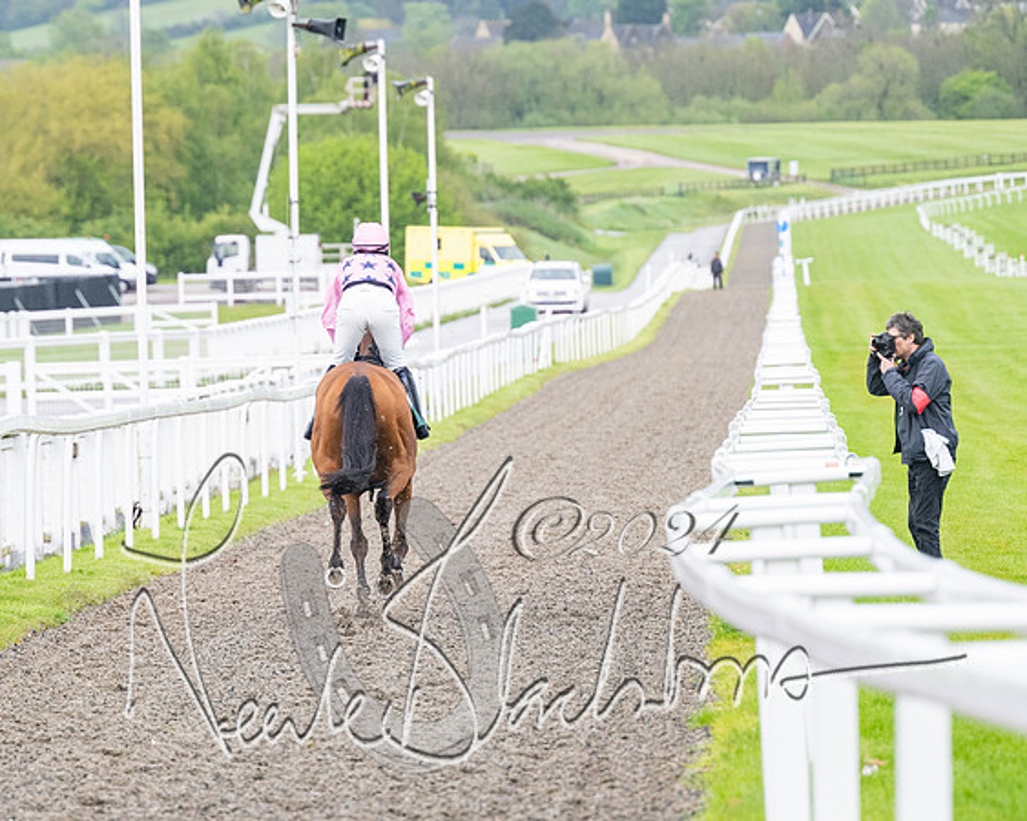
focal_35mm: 278
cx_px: 416
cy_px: 410
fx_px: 8456
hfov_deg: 6.9
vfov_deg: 5.6
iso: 800
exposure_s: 1/1600
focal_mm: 165
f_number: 4
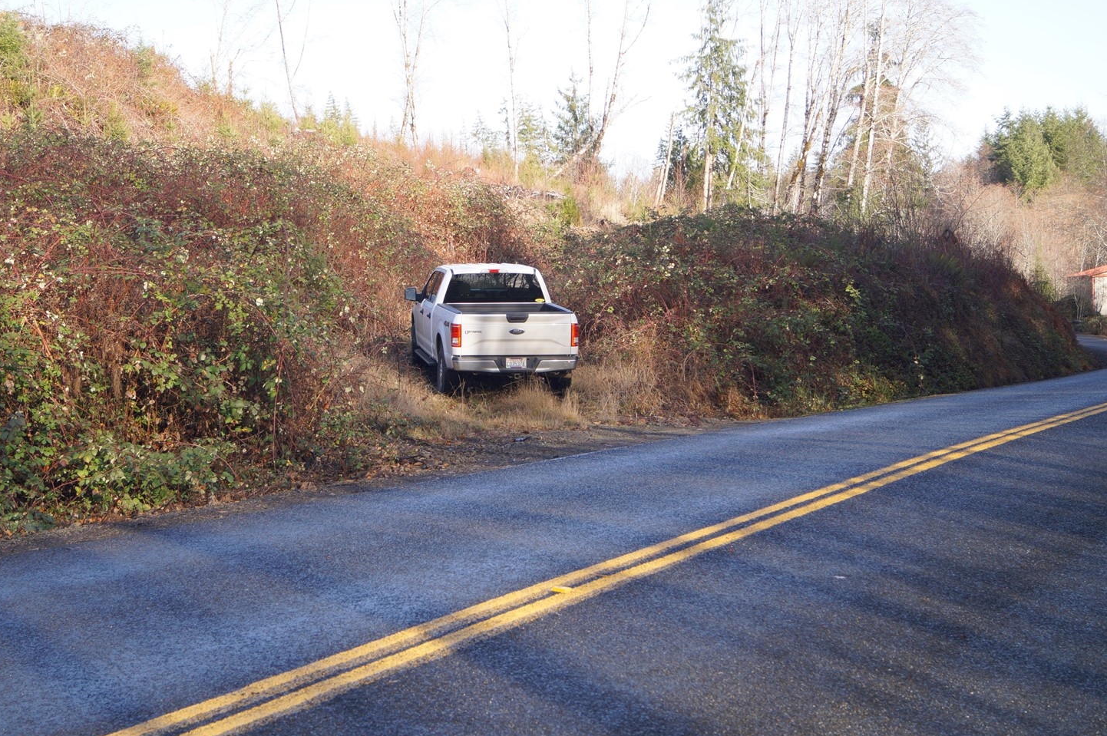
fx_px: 1628
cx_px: 482
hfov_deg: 37.5
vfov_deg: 25.5
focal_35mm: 53
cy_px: 363
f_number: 6.3
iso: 100
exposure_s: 1/160
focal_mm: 30
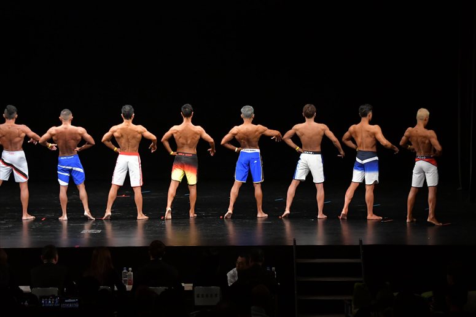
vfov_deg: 12.7
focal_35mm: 108
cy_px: 158
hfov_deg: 18.9
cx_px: 238
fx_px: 1427
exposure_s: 1/400
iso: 3200
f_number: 5.6
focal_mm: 72
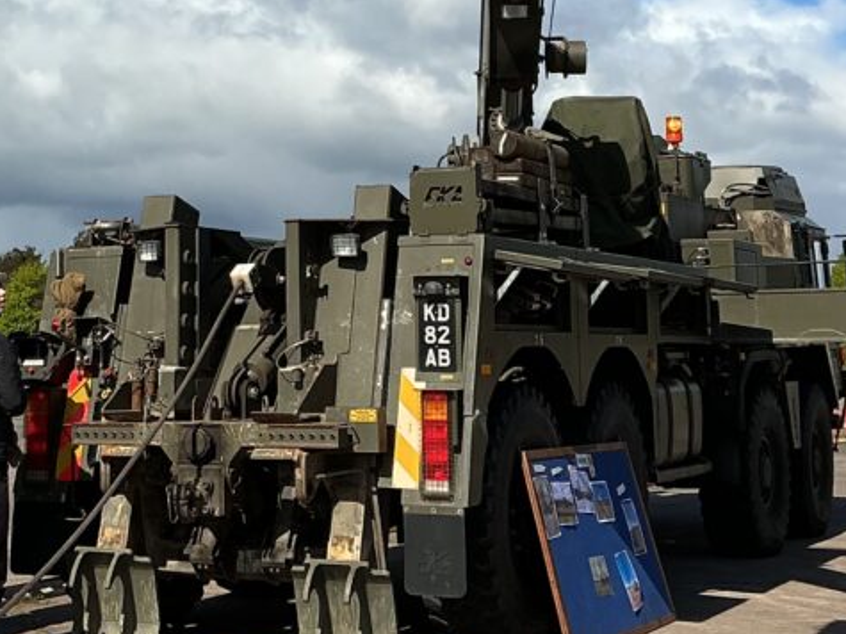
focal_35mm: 77
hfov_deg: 25.2
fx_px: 1881
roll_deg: -0.3
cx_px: 287
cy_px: 40
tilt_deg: +10.2
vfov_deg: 18.7
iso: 25
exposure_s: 1/3534
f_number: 1.8
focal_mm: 3
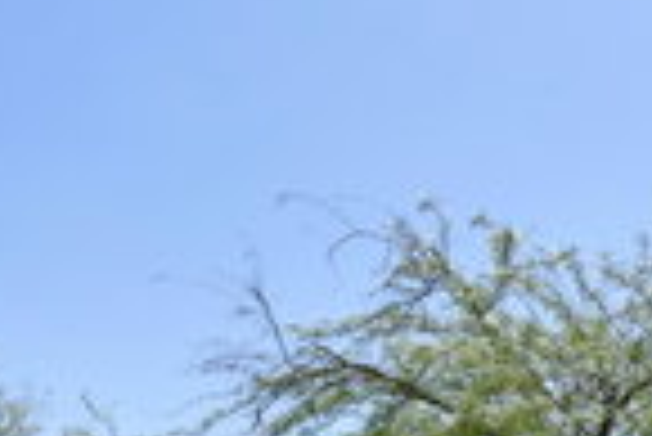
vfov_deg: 20.8
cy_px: 694
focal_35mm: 53
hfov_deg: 31.9
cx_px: 760
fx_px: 961
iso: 100
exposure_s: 1/320
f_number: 9
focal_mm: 10
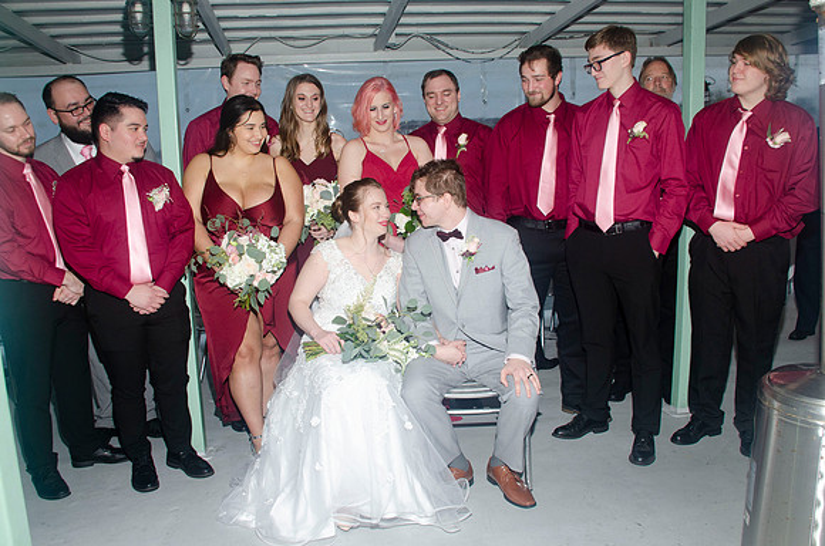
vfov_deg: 43.8
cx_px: 413
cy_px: 267
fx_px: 679
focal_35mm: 30
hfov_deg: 62.6
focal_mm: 18
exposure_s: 1/60
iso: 400
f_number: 5.6
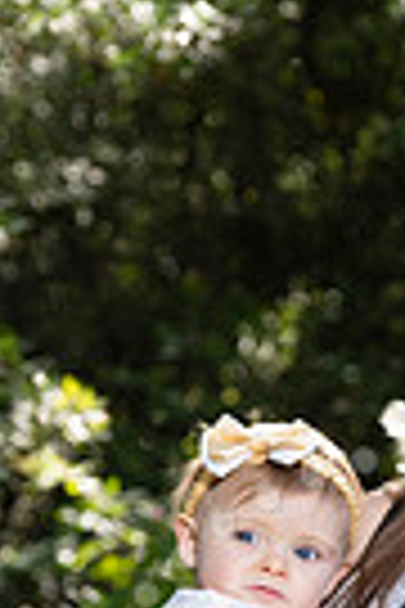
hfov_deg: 4.4
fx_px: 5248
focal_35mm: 311
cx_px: 459
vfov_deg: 6.6
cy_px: 856
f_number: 5.6
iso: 200
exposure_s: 1/200
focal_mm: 93
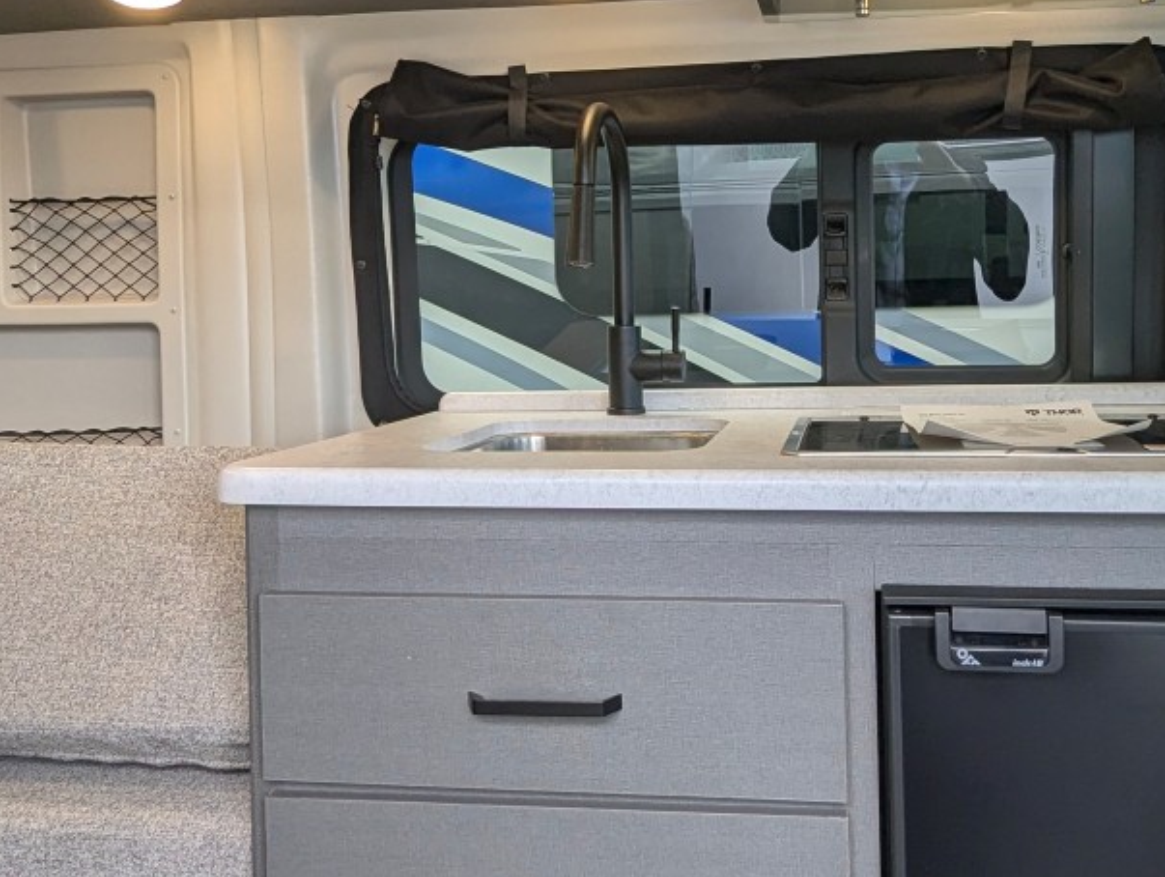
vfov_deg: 38.4
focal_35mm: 37
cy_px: 299
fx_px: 1247
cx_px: 666
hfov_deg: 49.9
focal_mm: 2.35
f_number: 2.2
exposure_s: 1/167
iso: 72
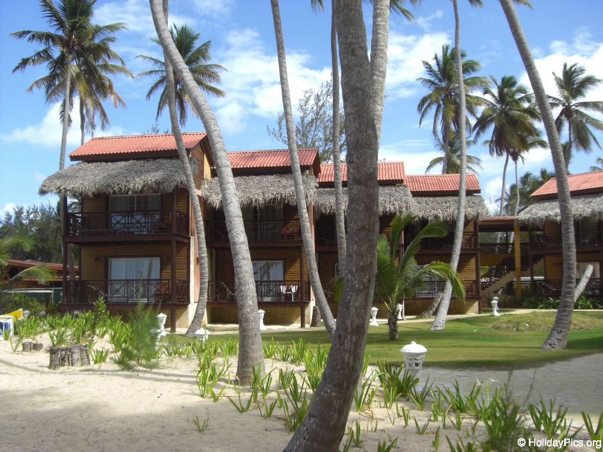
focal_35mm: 38
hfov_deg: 49.0
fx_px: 662
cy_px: 226
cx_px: 302
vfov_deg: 37.7
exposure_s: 1/800
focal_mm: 6.2
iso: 64
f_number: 2.7
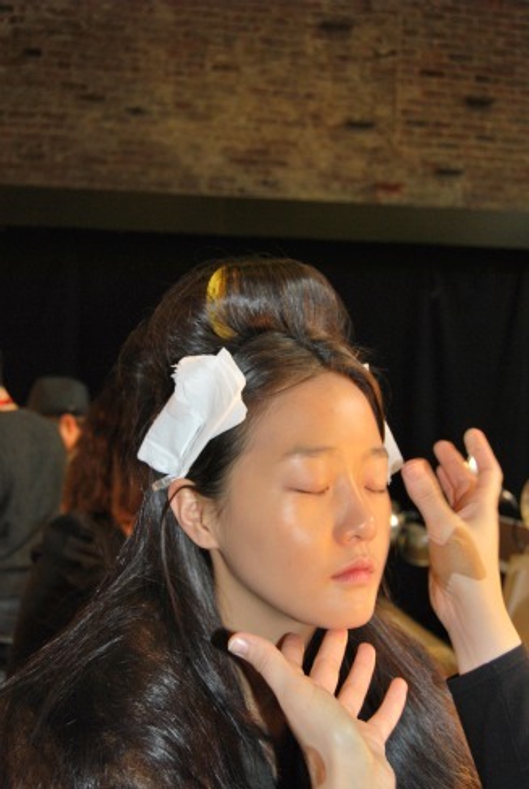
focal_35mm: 39
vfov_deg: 49.5
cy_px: 394
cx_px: 264
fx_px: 857
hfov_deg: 34.3
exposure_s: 1/60
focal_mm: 26
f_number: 4.2
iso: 200
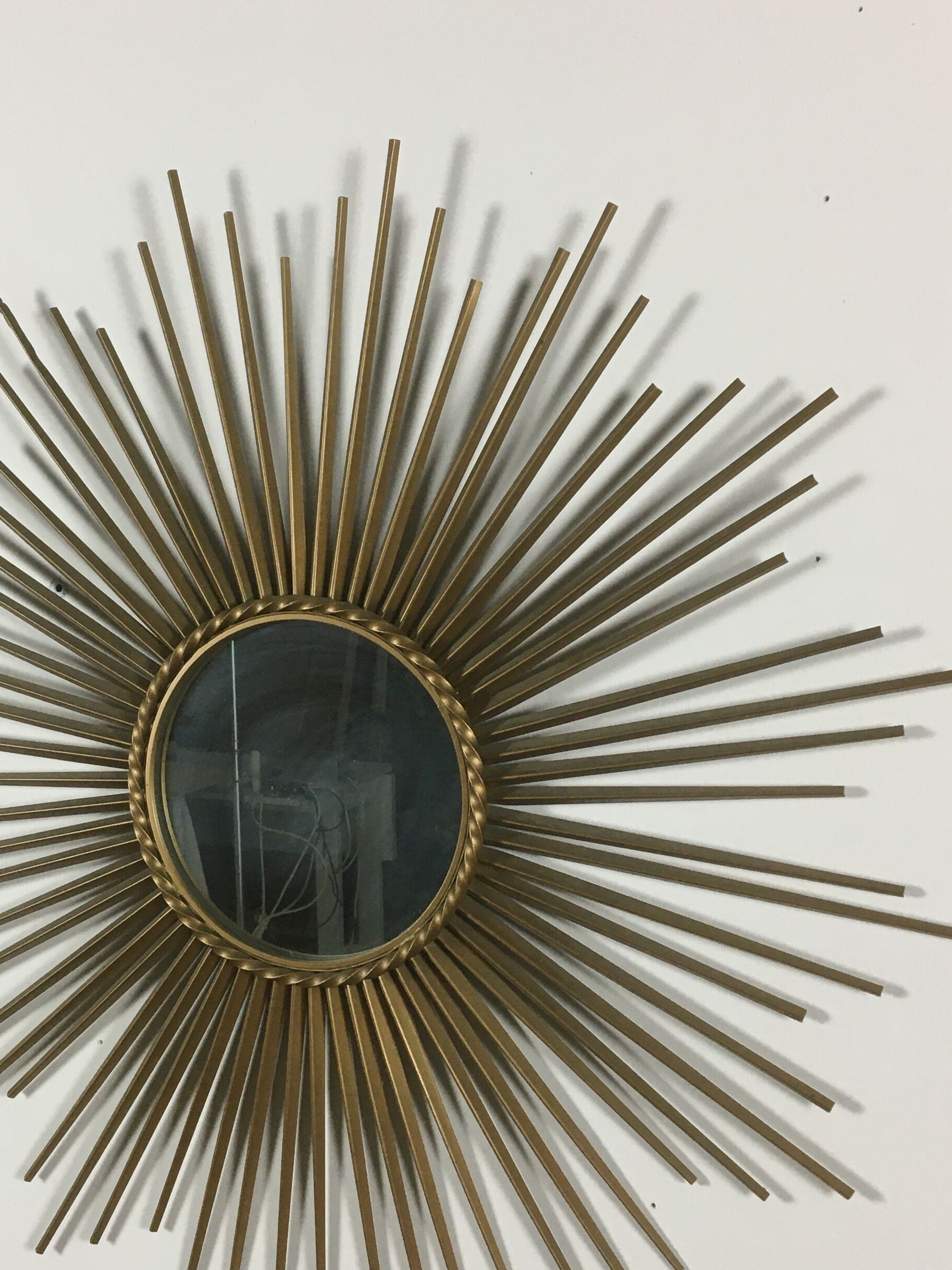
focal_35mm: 48
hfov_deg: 30.1
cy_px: 709
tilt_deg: -4.4
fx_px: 1760
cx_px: 335
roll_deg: +0.6
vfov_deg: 39.6
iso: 100
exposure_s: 1/33
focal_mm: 4.15
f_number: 2.2
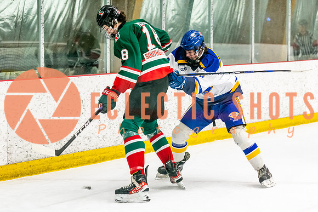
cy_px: 129
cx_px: 175
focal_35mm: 127
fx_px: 1121
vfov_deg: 10.8
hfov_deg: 16.1
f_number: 2.8
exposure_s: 1/800
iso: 4000
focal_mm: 100
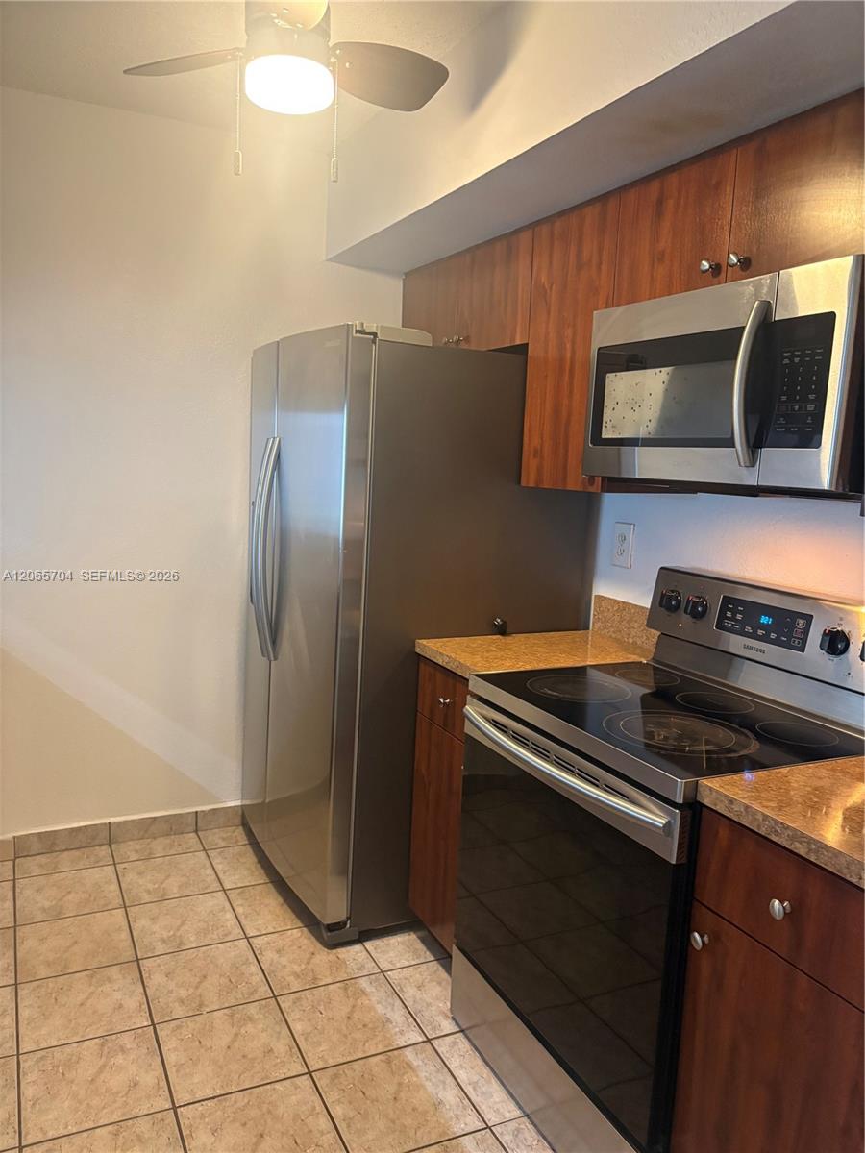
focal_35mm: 26
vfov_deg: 67.3
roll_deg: -1.6
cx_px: 432
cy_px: 576
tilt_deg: -6.0
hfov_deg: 53.1
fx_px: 866
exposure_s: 1/40
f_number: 1.6
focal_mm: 5.96
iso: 400
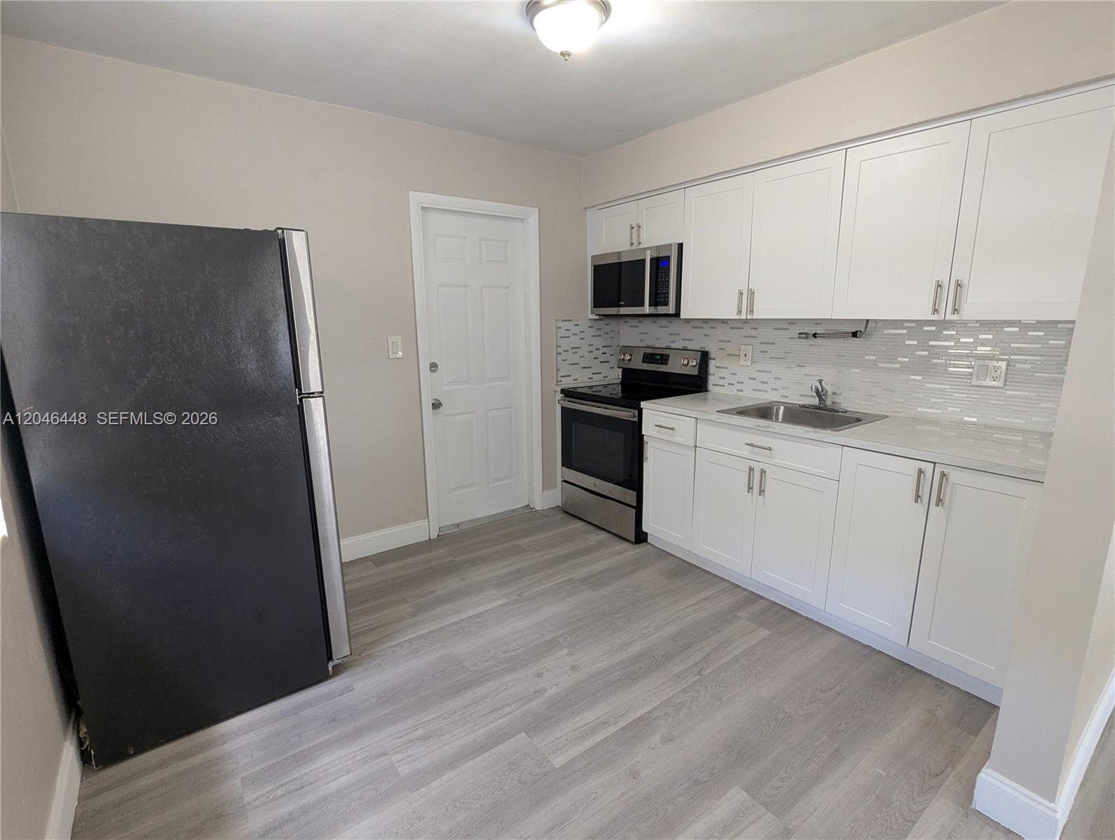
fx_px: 516
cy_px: 420
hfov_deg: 94.4
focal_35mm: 16
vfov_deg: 78.2
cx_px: 558
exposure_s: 1/30
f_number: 2.2
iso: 141
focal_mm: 2.35
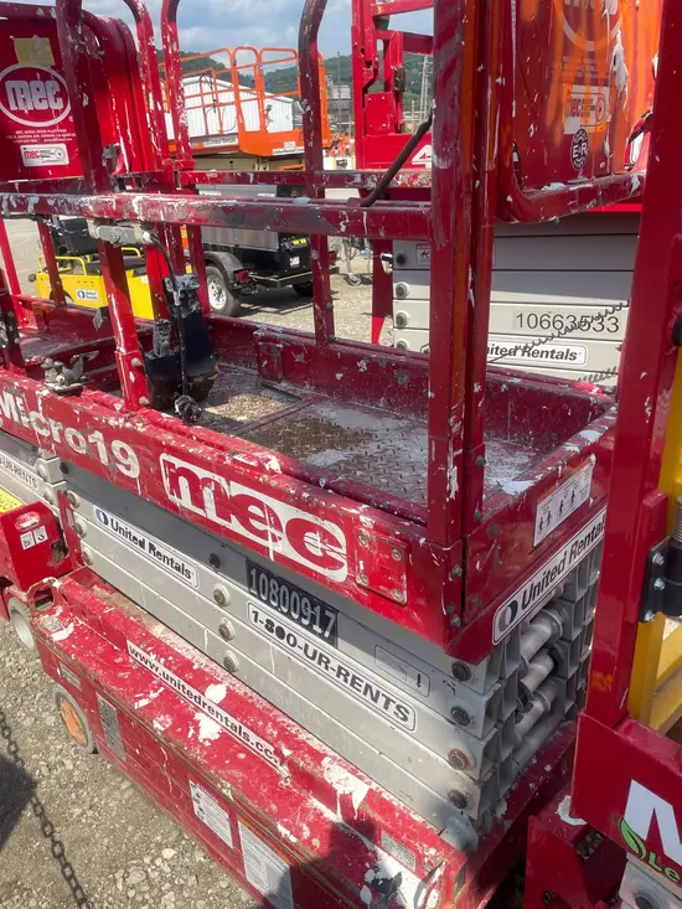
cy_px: 454
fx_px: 683
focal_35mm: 26
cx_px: 341
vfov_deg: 67.3
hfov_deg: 53.1
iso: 32
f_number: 1.6
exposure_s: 1/2506
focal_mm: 4.2
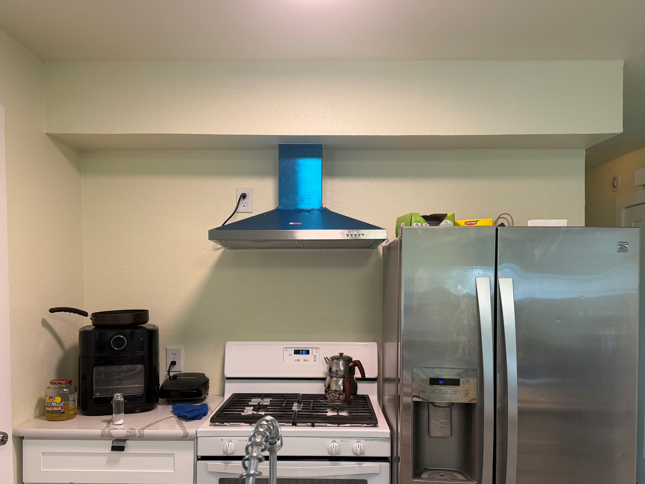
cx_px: 323
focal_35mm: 29
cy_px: 290
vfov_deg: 47.9
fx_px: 540
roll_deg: -0.3
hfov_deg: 61.7
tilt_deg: -1.7
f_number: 1.78
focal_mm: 6.76
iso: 200
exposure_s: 1/104
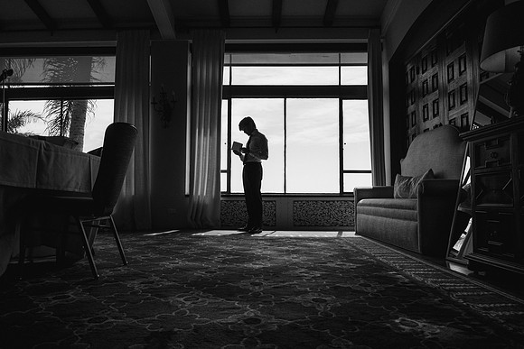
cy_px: 174
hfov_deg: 72.1
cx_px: 262
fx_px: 360
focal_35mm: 25
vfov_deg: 51.8
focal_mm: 16
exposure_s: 1/4400
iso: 320
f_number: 2.8
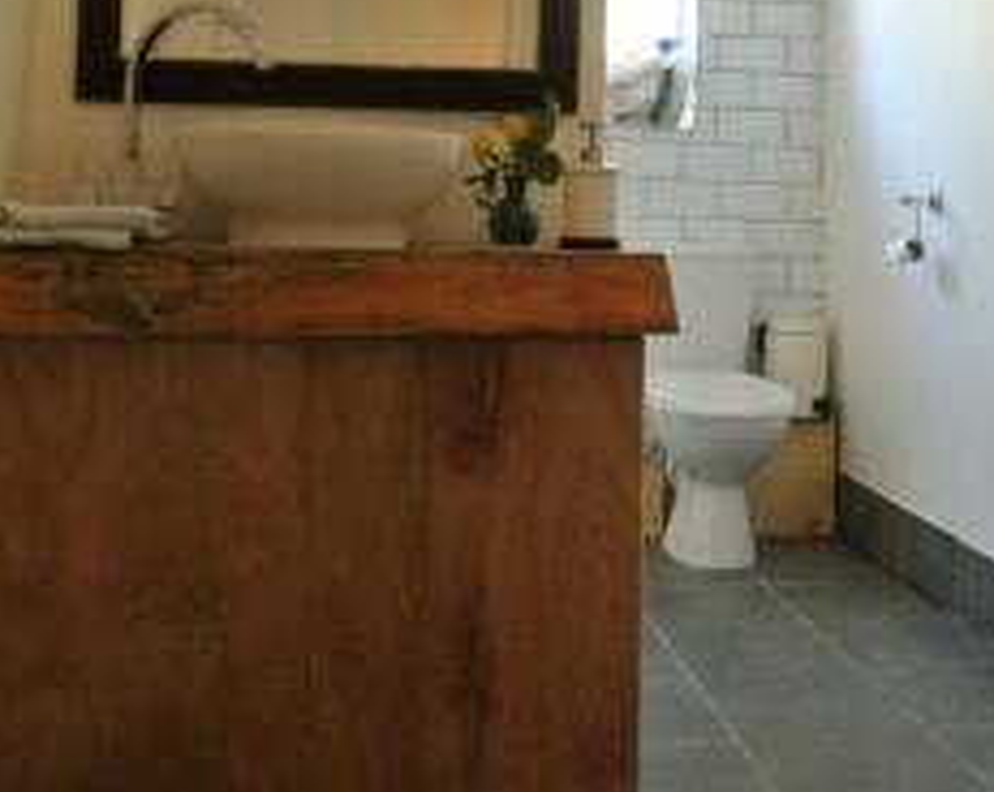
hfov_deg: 38.8
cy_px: 148
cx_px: 544
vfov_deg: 30.5
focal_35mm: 48
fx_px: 1410
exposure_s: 1/40
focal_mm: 10
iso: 400
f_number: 3.5
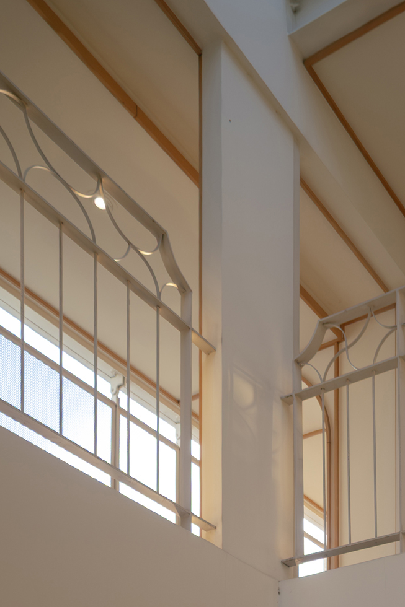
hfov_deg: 24.8
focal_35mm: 49
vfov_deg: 27.5
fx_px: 827
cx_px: 488
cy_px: 913
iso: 400
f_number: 4
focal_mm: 10.5
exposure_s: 1/125
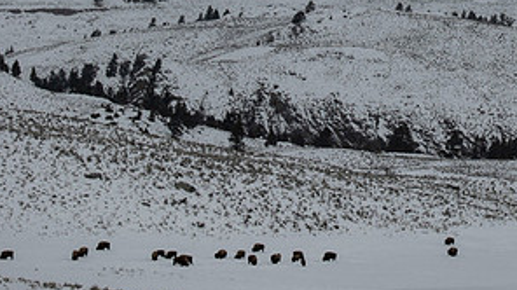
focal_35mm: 204
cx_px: 441
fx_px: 2795
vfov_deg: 5.9
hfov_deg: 10.5
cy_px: -38
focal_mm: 70
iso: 160
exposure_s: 1/800
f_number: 13
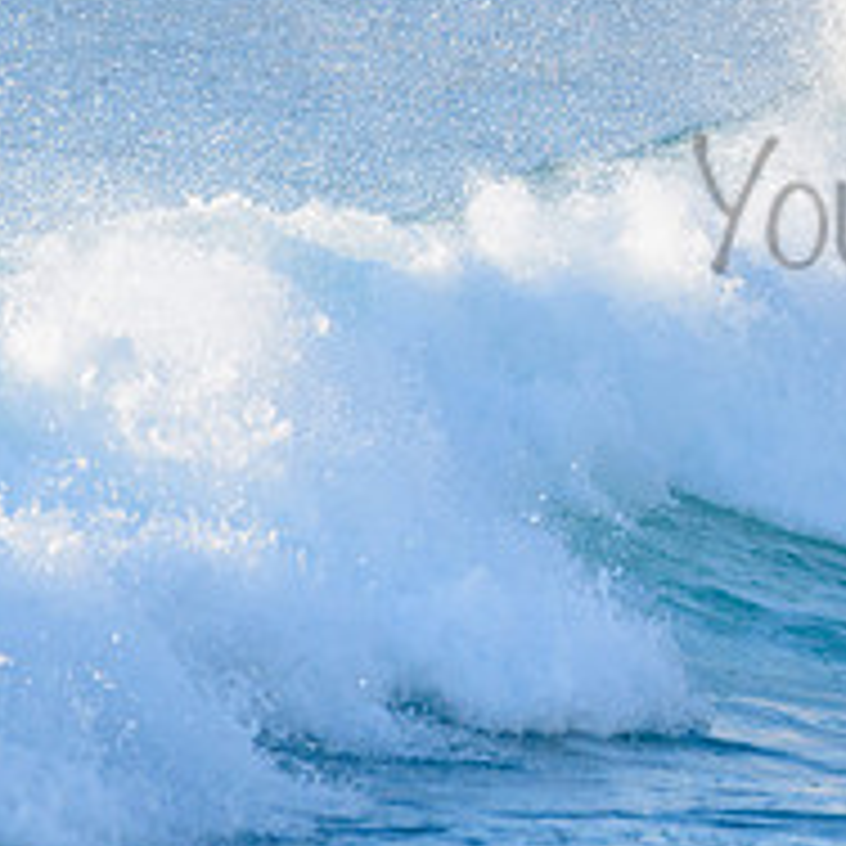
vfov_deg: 1.3
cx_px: 1156
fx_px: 36332
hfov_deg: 1.3
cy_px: 164
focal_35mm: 1314
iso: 560
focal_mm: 500
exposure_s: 1/2000
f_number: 5.6
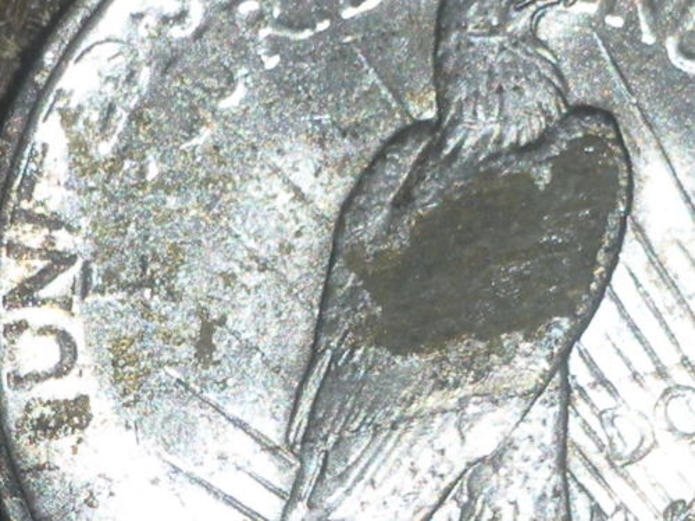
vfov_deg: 10.0
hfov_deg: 13.3
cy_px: 260
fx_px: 2992
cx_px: 348
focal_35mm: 149
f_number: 5.4
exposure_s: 1/125
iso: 64
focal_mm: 26
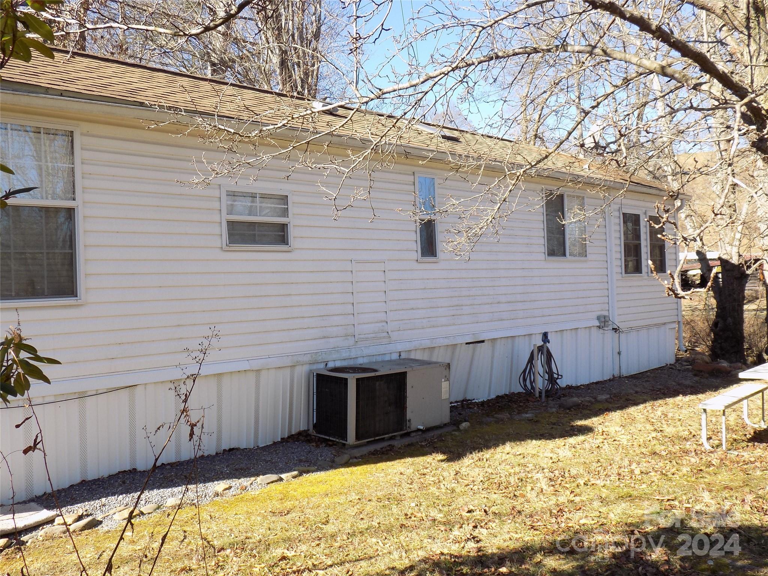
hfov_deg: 60.0
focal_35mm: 30
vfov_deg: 46.8
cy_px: 288
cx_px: 384
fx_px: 666
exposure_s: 1/250
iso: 80
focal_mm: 5.3
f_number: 3.3
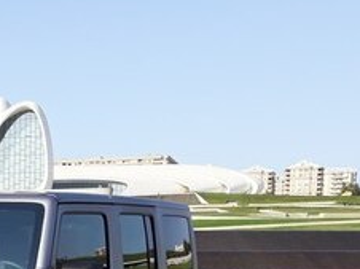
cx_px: -51
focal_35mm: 79
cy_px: 380
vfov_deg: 17.2
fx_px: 821
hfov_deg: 23.0
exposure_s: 1/1151
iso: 40
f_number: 1.7
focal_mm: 3.71
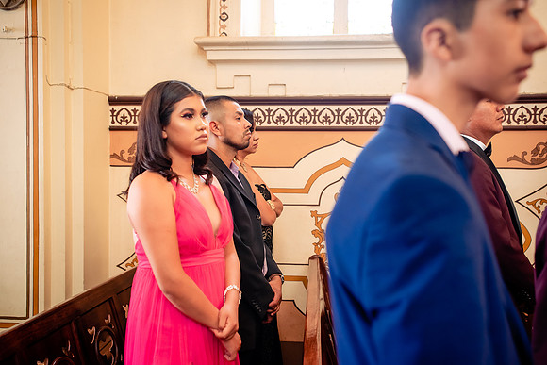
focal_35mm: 35
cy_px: 182
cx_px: 274
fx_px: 532
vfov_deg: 37.9
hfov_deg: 54.4
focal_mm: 35
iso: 1250
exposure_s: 1/80
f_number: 3.2
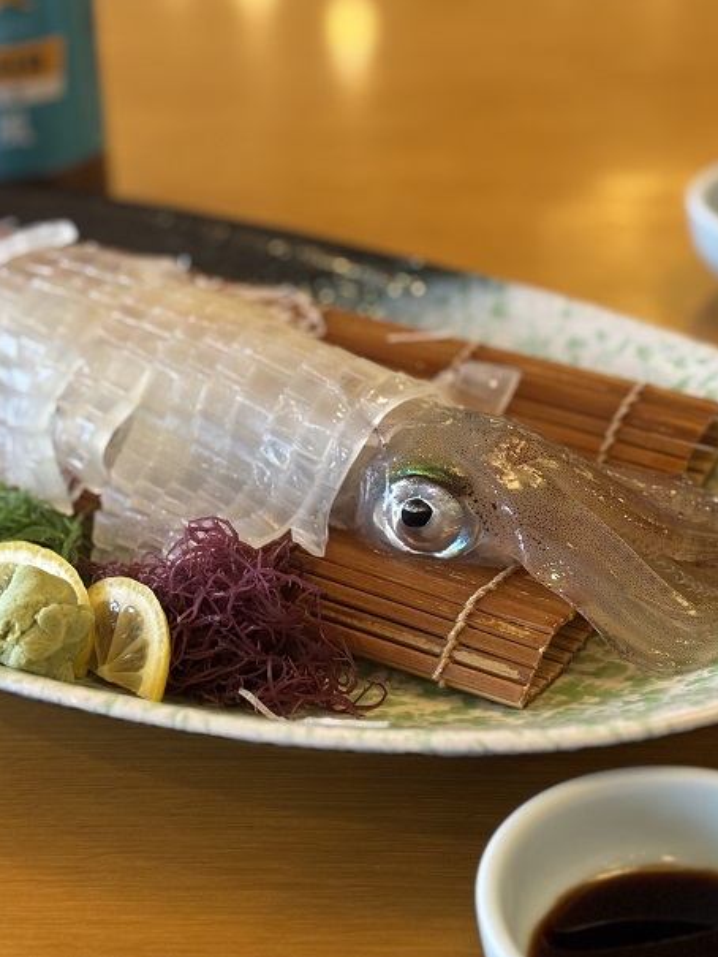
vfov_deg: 27.8
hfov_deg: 21.0
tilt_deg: -30.7
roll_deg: +3.2
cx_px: 252
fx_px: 1935
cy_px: 477
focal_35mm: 70
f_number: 1.6
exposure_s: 1/40
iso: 125
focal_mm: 5.96
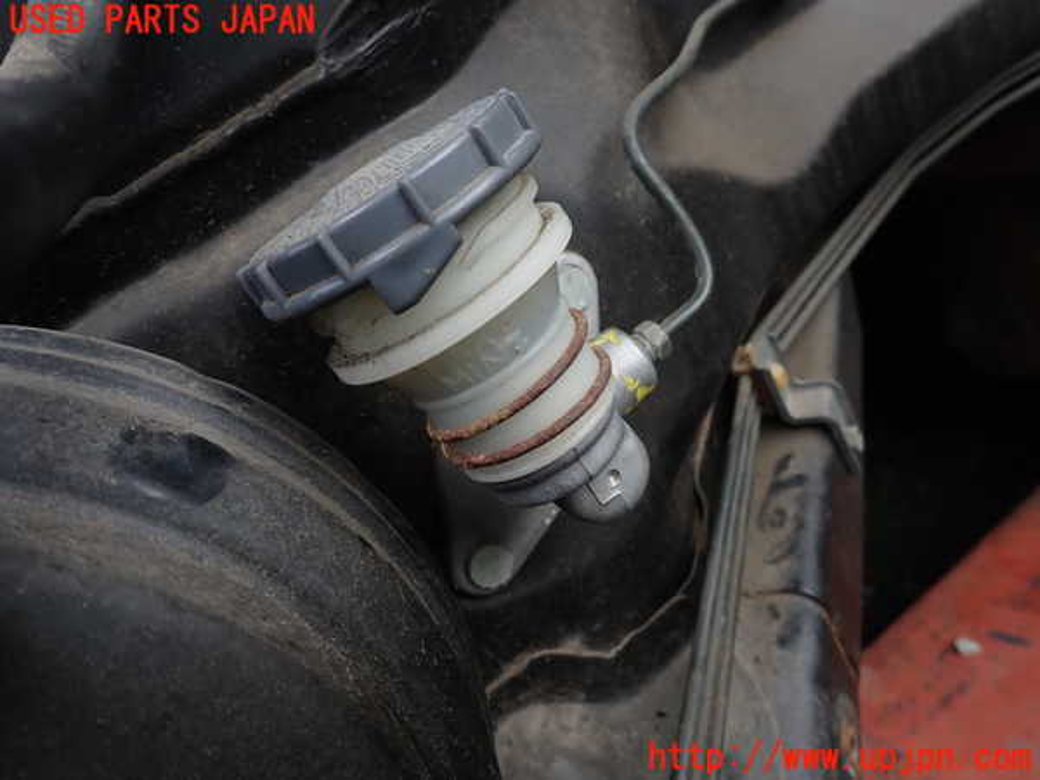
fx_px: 751
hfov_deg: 69.4
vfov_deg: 54.9
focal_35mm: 25
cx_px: 520
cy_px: 390
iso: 100
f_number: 2.8
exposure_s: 1/200
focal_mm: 4.5
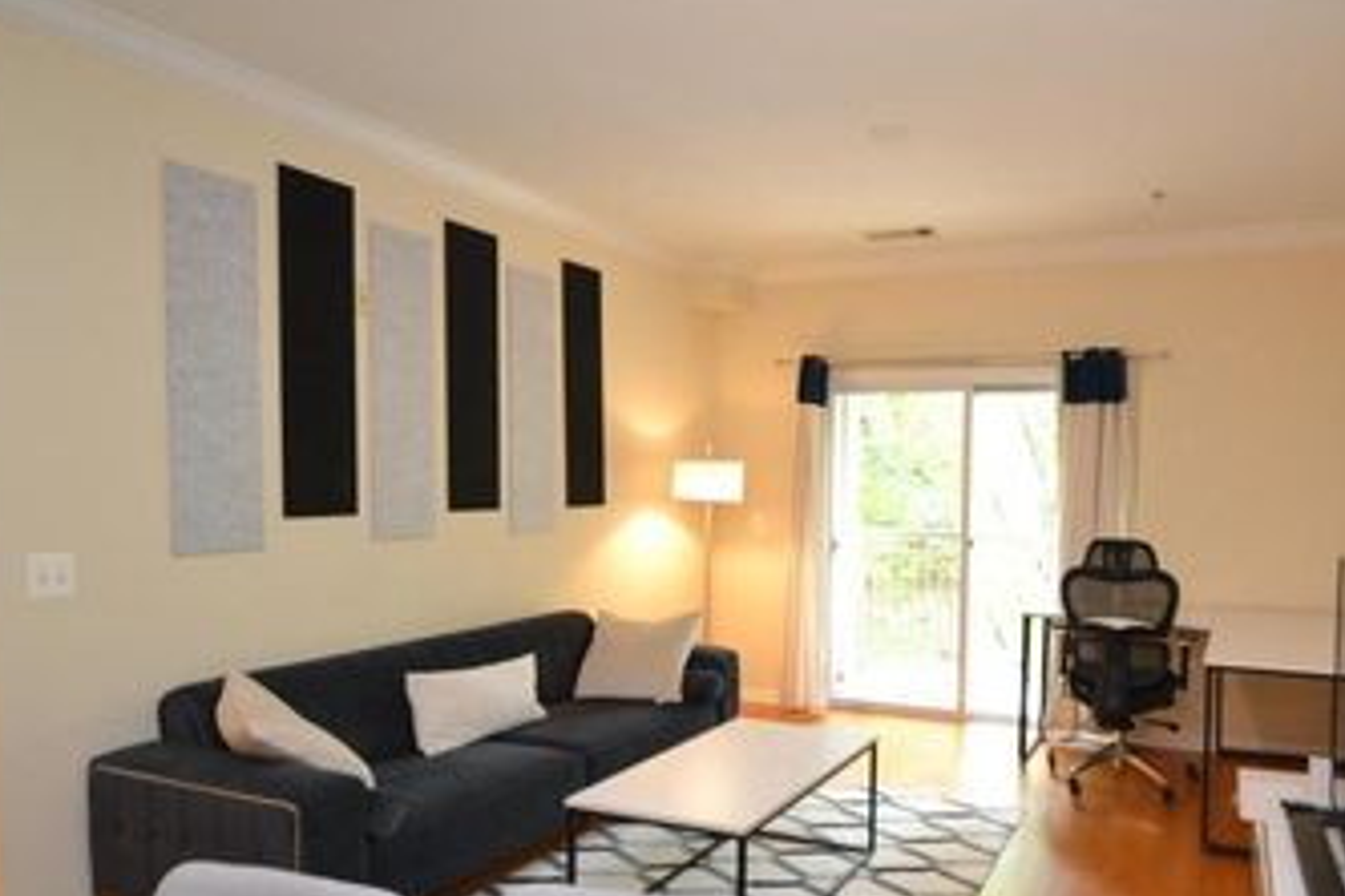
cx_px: 885
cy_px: 515
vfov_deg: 51.5
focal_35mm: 25
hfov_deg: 70.2
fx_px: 925
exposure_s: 1/60
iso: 1000
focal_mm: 11
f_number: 3.5
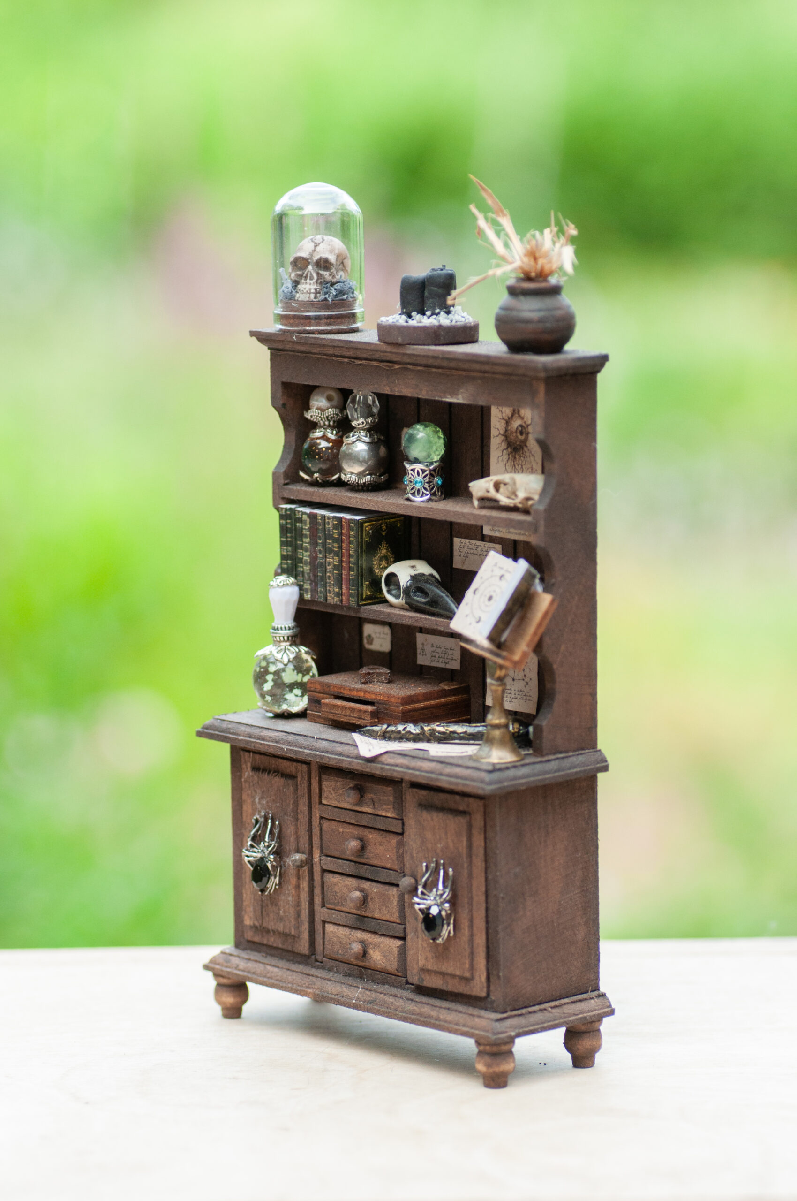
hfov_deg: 10.1
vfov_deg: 15.2
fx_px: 4495
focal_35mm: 135
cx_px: 398
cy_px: 600
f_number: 5.6
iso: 500
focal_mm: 90
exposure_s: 1/640
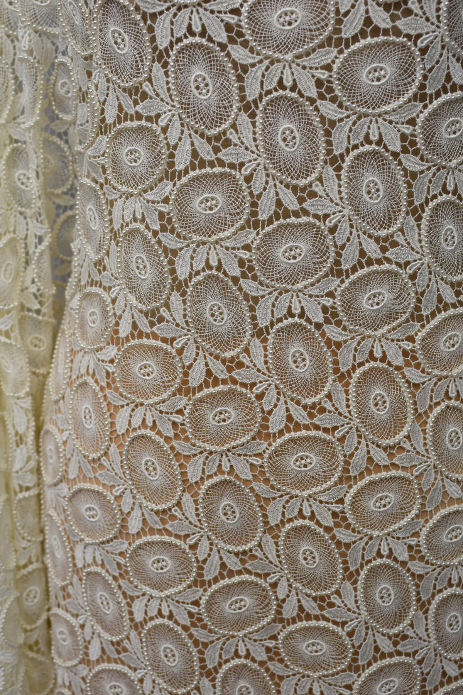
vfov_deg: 37.9
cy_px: 348
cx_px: 232
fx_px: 1013
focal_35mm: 52
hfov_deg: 25.8
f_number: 4.5
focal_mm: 35
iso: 400
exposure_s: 1/80
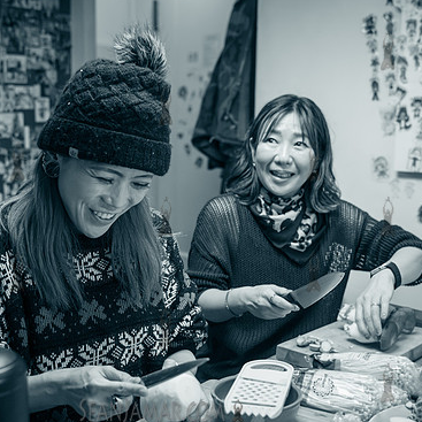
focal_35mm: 47
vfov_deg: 36.1
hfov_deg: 35.9
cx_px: 164
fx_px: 648
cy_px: 216
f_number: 3.2
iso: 8000
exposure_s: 1/640
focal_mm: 35
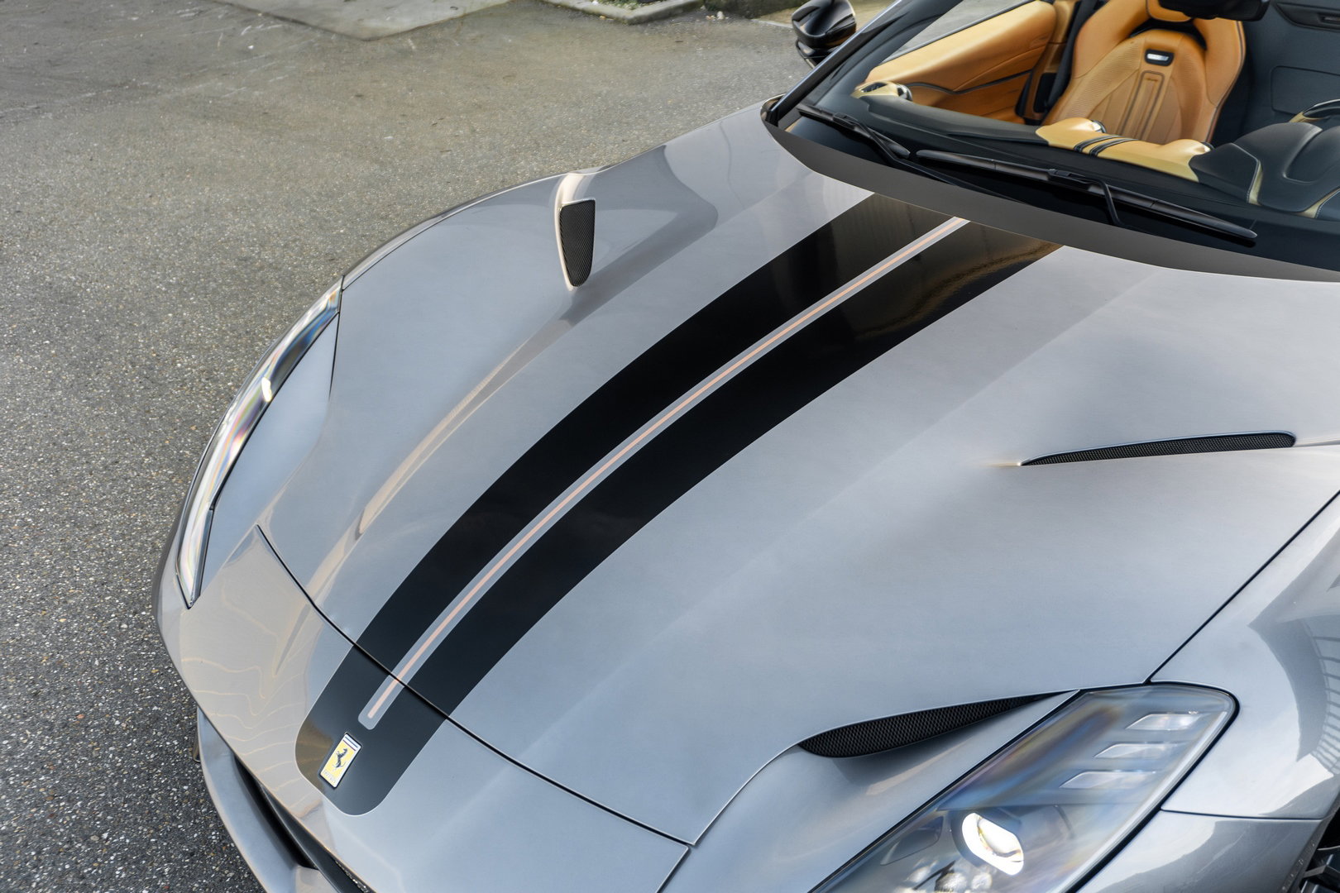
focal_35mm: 33
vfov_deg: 40.0
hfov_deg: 57.2
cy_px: 446
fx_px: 1228
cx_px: 670
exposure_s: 1/160
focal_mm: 22
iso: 800
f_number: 4
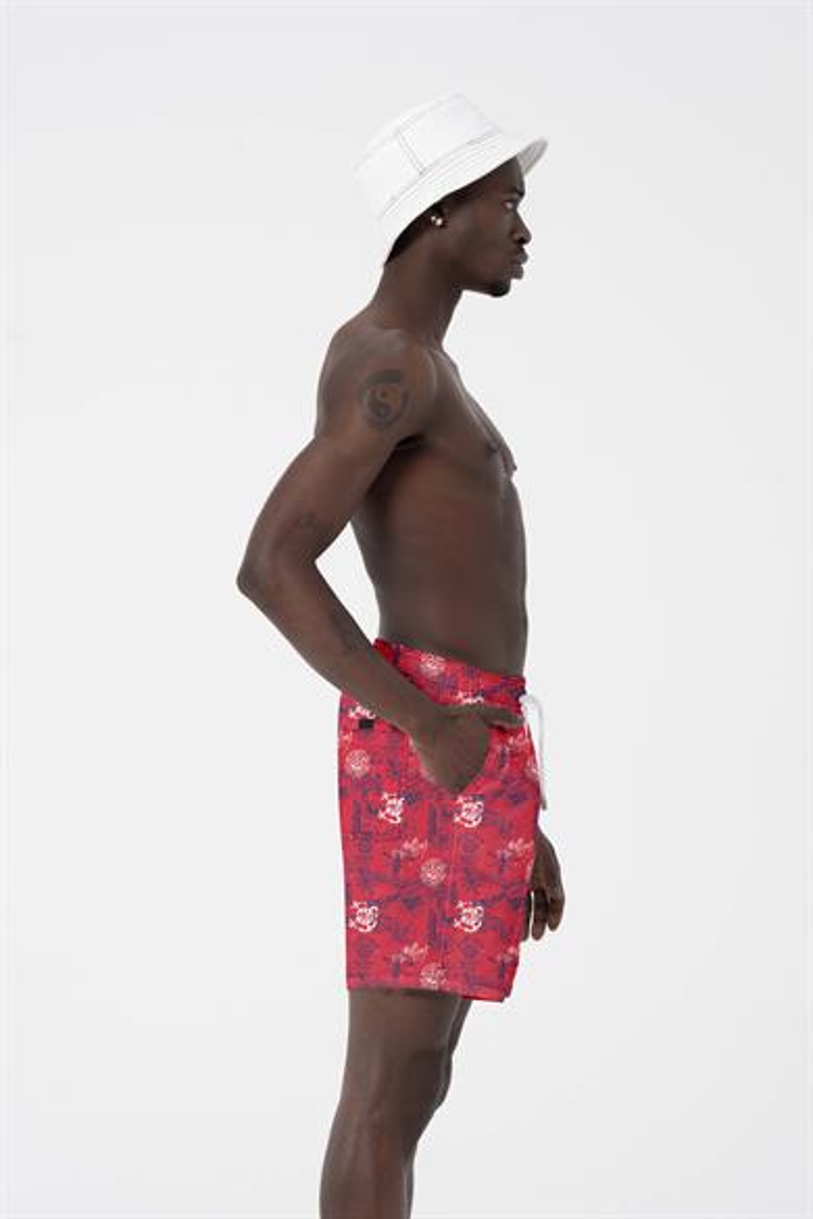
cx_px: 406
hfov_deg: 12.2
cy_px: 610
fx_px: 3794
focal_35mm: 112
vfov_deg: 18.3
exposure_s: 1/160
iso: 160
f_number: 11
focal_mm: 74.4
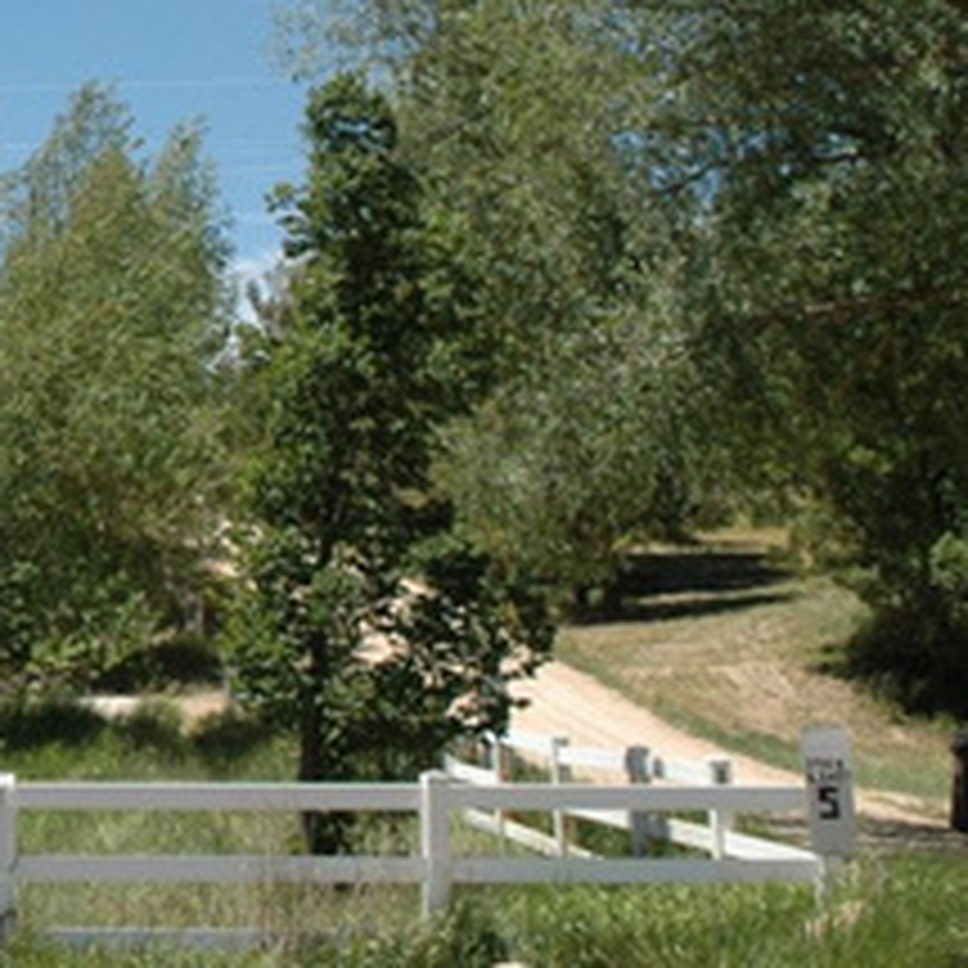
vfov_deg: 18.8
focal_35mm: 91
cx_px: -401
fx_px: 2879
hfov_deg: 17.5
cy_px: 151
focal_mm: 24
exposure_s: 1/400
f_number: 10
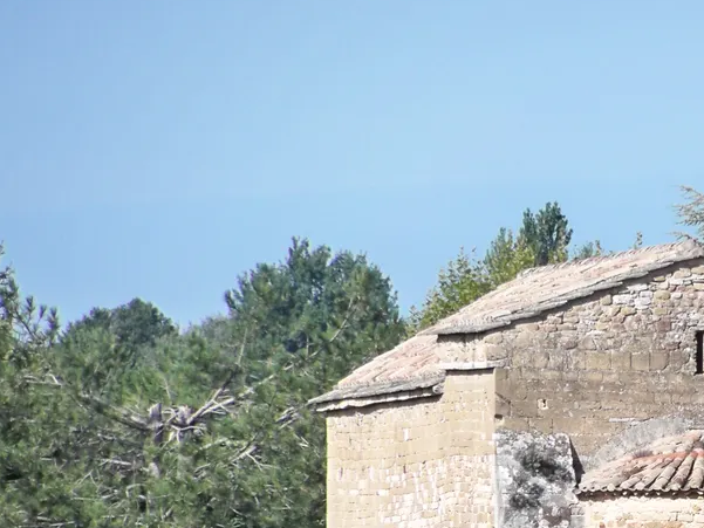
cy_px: 507
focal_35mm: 745
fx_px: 15154
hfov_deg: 2.7
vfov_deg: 2.0
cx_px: 731
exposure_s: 1/320
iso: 80
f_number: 4.8
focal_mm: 62
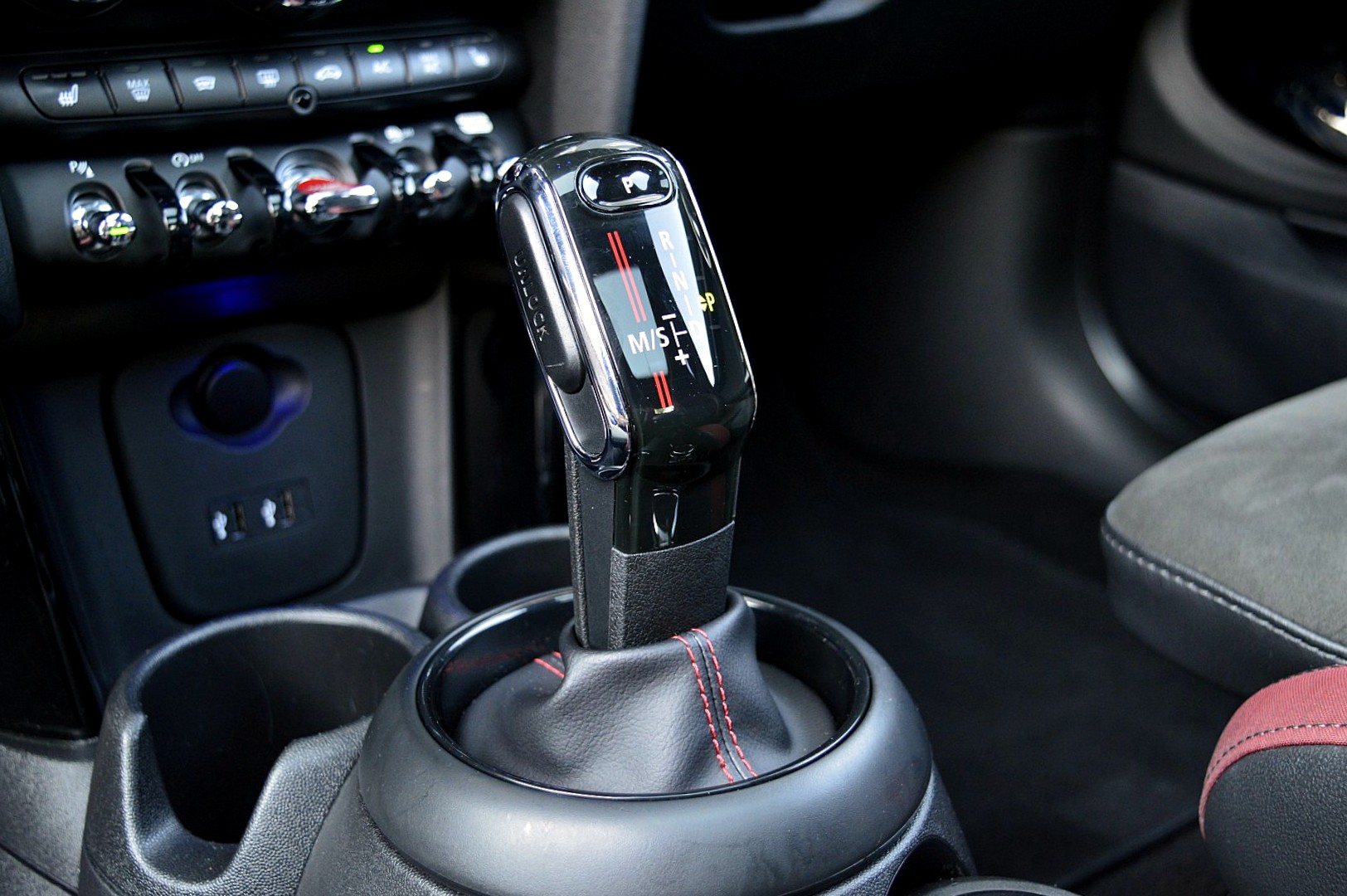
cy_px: 448
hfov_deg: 46.4
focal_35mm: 42
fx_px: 1570
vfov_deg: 31.8
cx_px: 674
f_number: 4.2
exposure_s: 1/50
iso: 800
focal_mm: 28
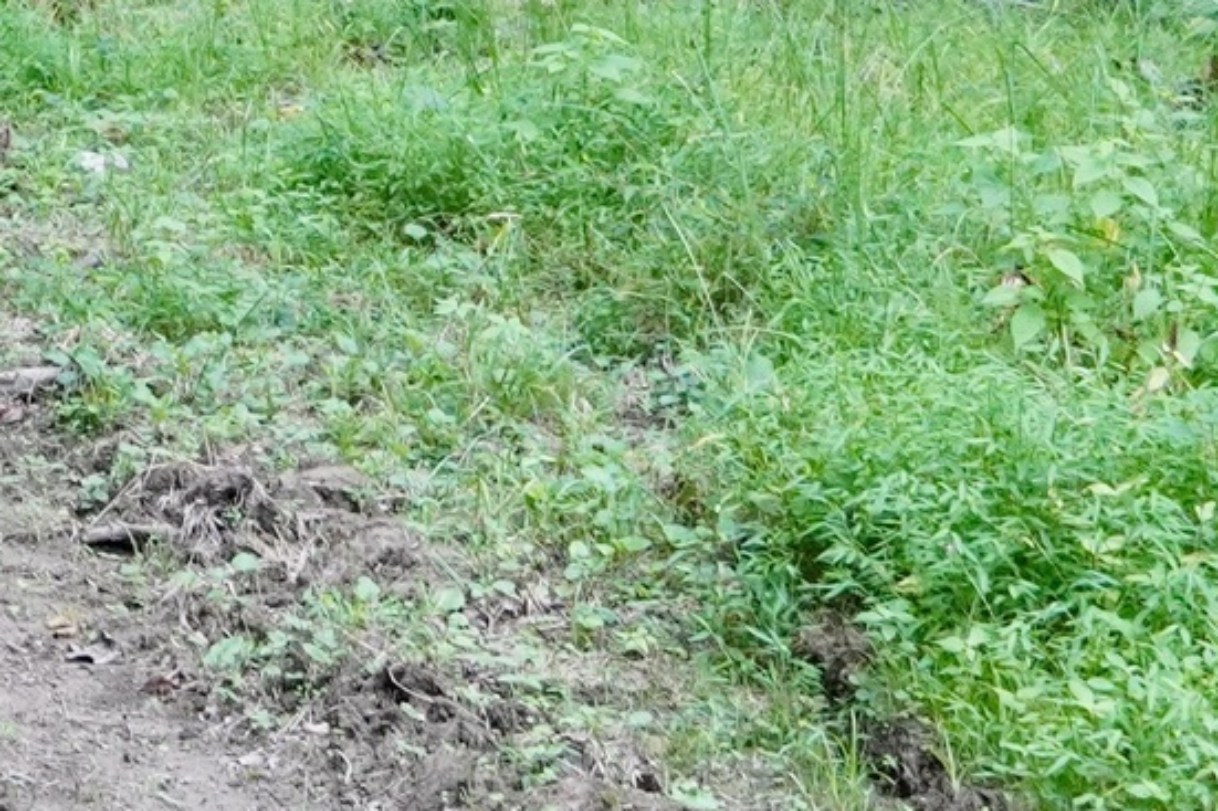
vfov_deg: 5.4
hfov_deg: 8.2
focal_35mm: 251
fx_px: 8489
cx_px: 195
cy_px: -559
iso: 1250
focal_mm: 30
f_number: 4.5
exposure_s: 1/160
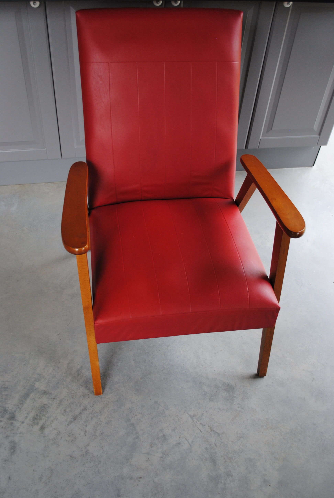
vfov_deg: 57.1
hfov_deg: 40.1
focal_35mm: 33
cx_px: 167
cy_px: 249
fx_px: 457
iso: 360
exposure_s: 1/30
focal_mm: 22
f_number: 4
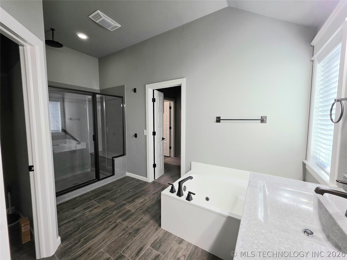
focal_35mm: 13
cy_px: 130
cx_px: 174
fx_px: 130
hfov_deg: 106.2
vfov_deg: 89.9
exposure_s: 1/120
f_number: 1.9
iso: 160
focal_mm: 2.2
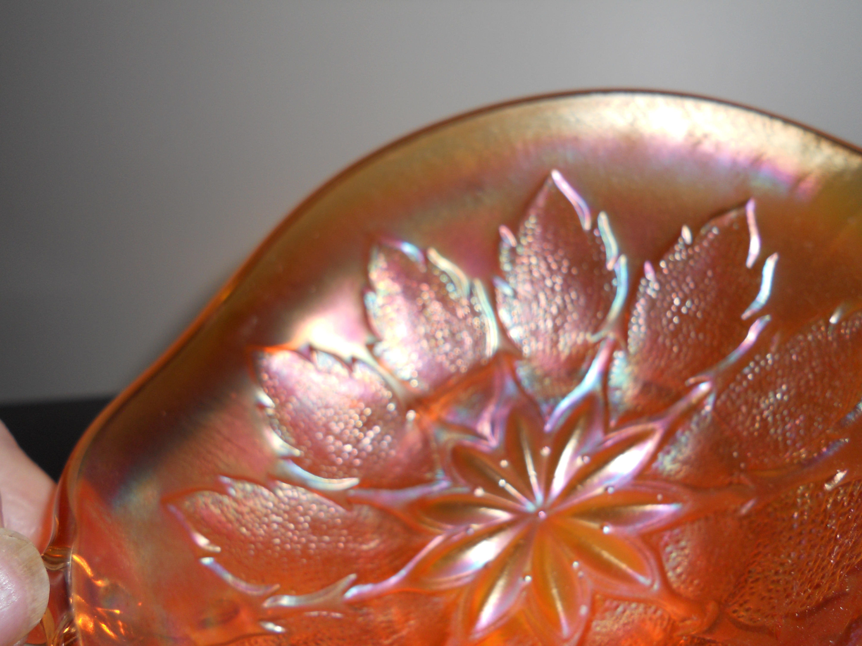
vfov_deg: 44.2
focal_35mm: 32
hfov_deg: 56.8
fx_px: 797
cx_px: 431
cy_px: 323
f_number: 8.8
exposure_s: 1/25
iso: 80
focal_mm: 5.8
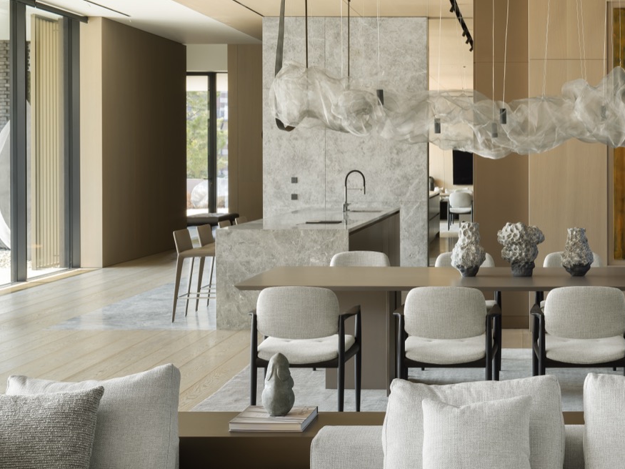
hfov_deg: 31.3
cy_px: 149
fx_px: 1083
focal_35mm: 60
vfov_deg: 24.3
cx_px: 512
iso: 100
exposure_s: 1/15
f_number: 11
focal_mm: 45
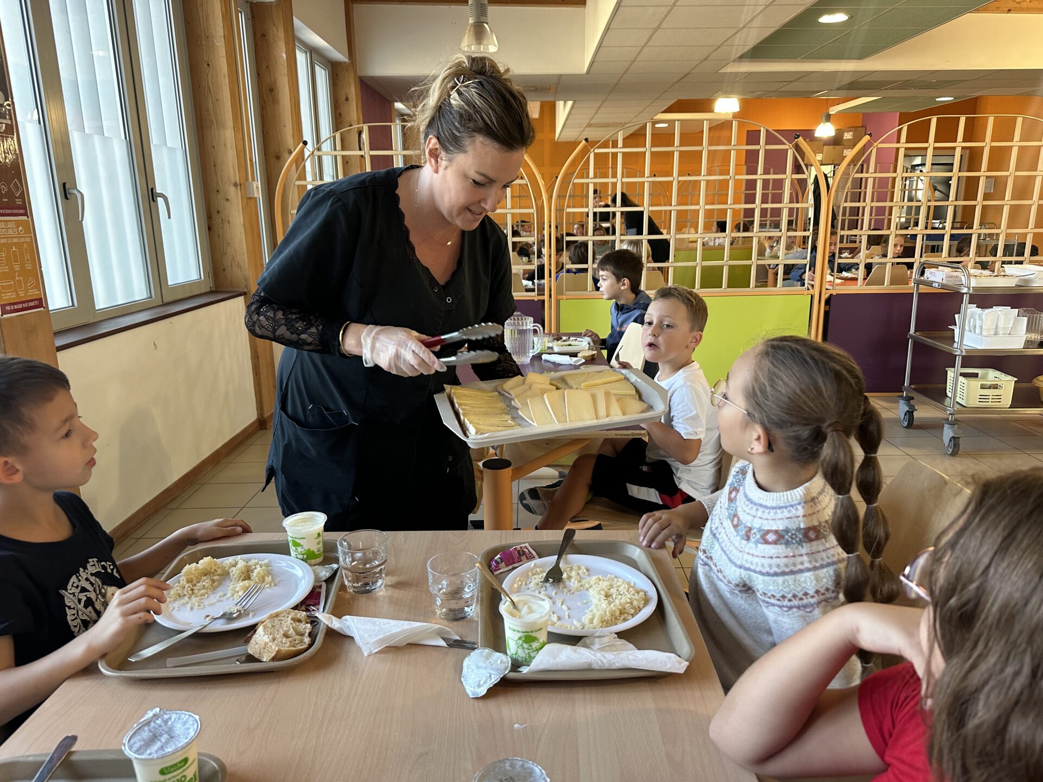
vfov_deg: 56.8
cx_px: 522
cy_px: 391
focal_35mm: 24
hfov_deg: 71.6
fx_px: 723
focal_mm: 6.86
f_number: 1.78
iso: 200
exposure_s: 1/100
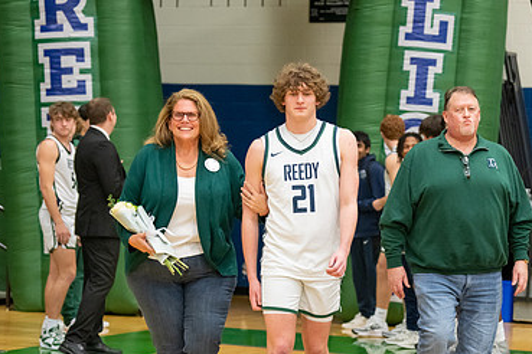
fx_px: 1625
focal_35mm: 110
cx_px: 297
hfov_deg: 18.6
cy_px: 221
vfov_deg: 12.4
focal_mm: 70
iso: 6400
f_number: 2.8
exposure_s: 1/320
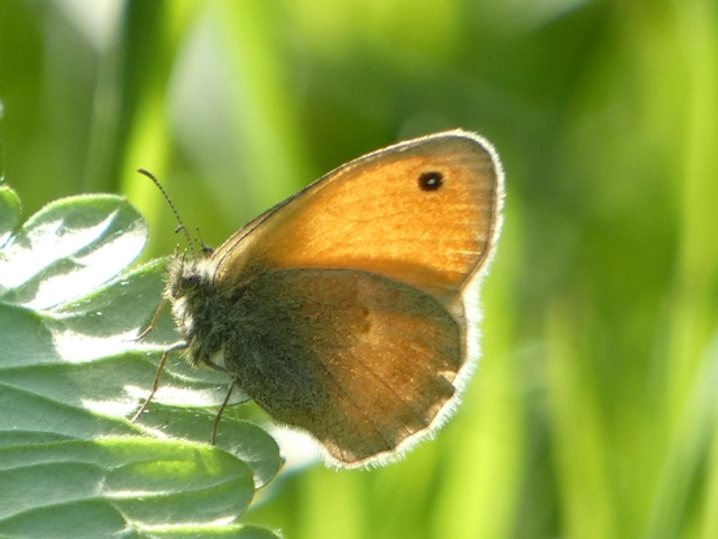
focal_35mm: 1067
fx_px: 22141
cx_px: 321
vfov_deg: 1.4
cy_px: 301
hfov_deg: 1.9
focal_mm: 164.2
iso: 200
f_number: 5.6
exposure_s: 1/125
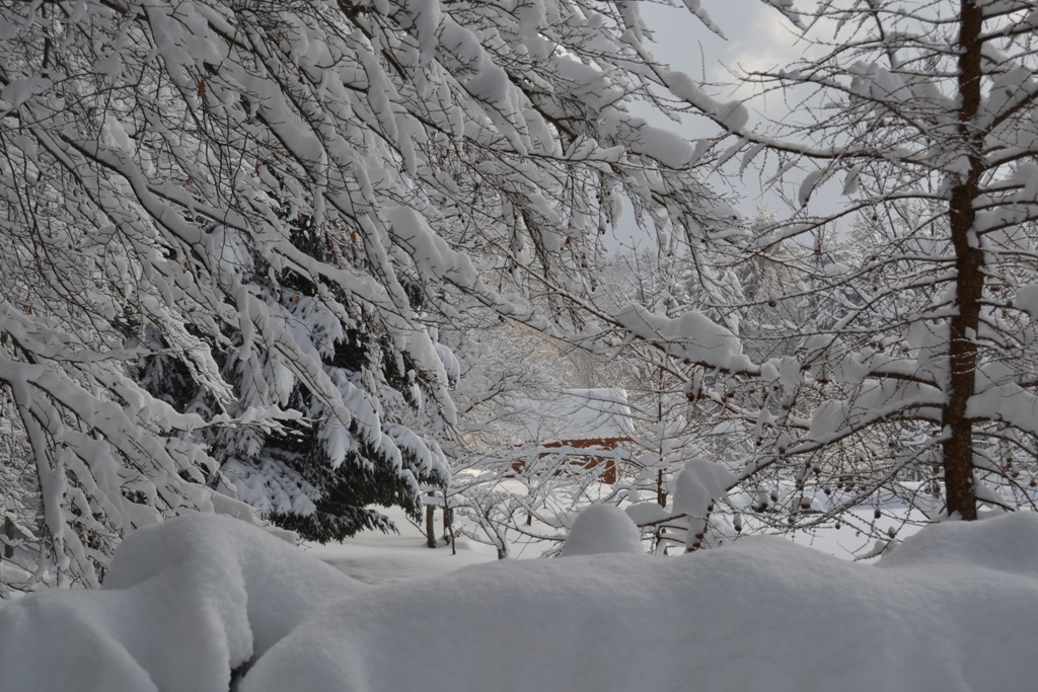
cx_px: 519
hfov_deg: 24.6
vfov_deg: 16.6
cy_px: 346
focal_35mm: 82
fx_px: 2379
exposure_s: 1/320
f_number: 9
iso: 100
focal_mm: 55
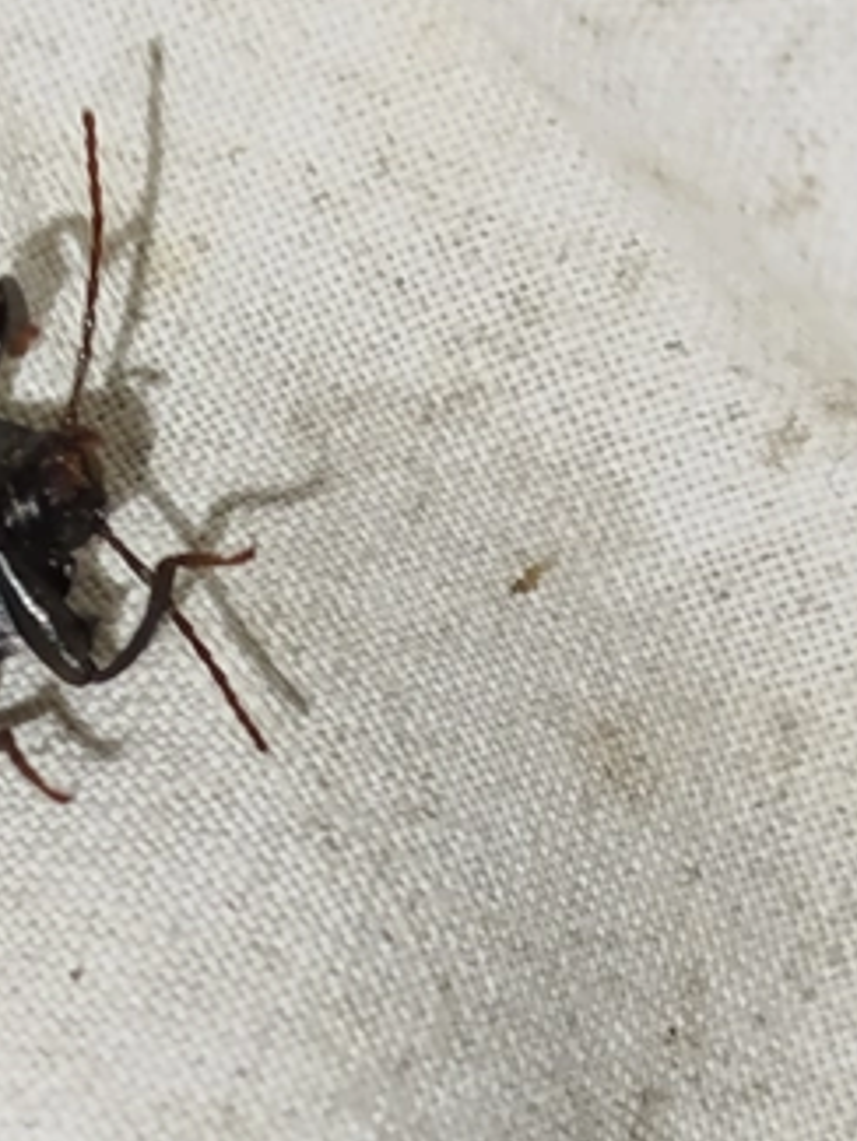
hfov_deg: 12.1
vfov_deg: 16.1
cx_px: 207
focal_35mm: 122
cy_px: 607
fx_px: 4025
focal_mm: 5.31
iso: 80
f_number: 1.7
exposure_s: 1/50
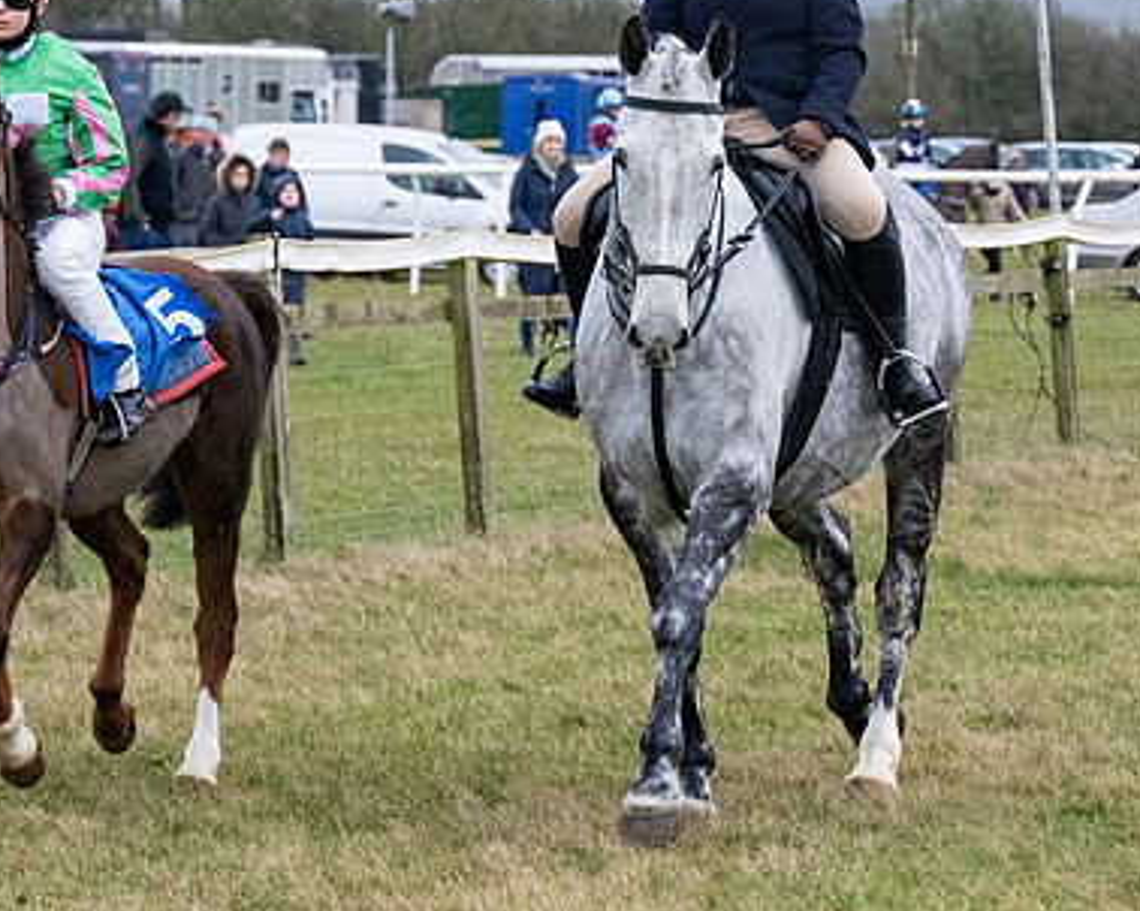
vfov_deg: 6.4
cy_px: 95
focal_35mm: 241
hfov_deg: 8.0
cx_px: 263
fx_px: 8127
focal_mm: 100
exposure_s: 1/4000
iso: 2000
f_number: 5
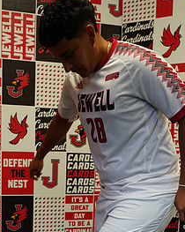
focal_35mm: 58
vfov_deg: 31.1
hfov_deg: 26.0
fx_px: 397
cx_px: 59
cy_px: 206
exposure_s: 1/160
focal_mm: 28
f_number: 4
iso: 800
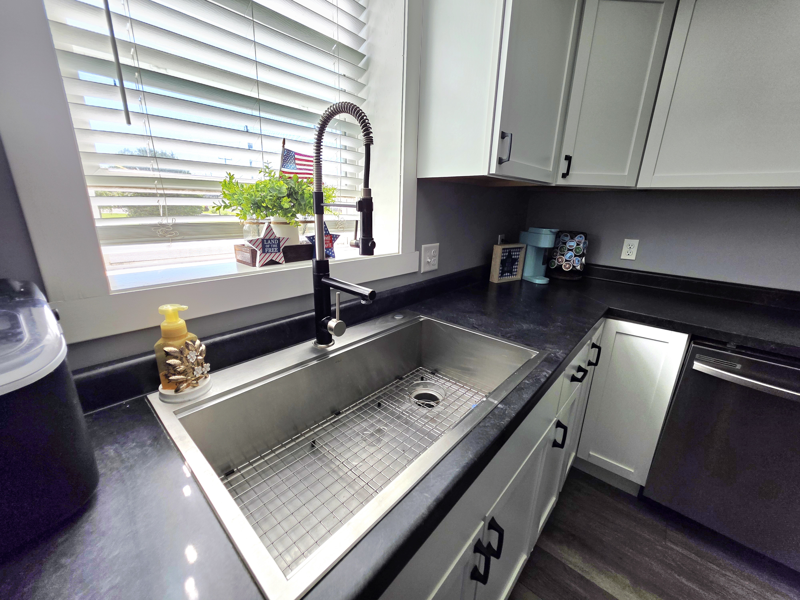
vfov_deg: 89.9
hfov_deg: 106.2
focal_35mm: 13
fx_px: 300
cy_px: 300
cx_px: 400
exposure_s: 1/120
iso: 25
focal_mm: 2.2
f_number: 1.9
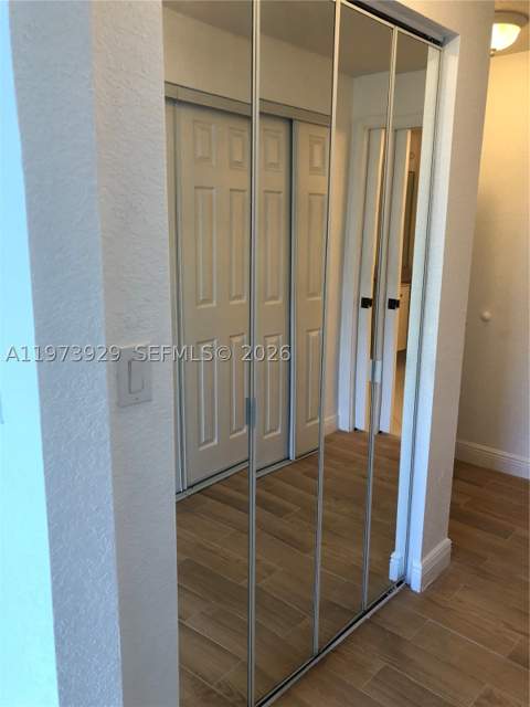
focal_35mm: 28
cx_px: 265
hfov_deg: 49.7
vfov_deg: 63.4
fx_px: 572
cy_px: 354
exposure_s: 1/30
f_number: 1.8
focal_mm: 3.99
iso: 40
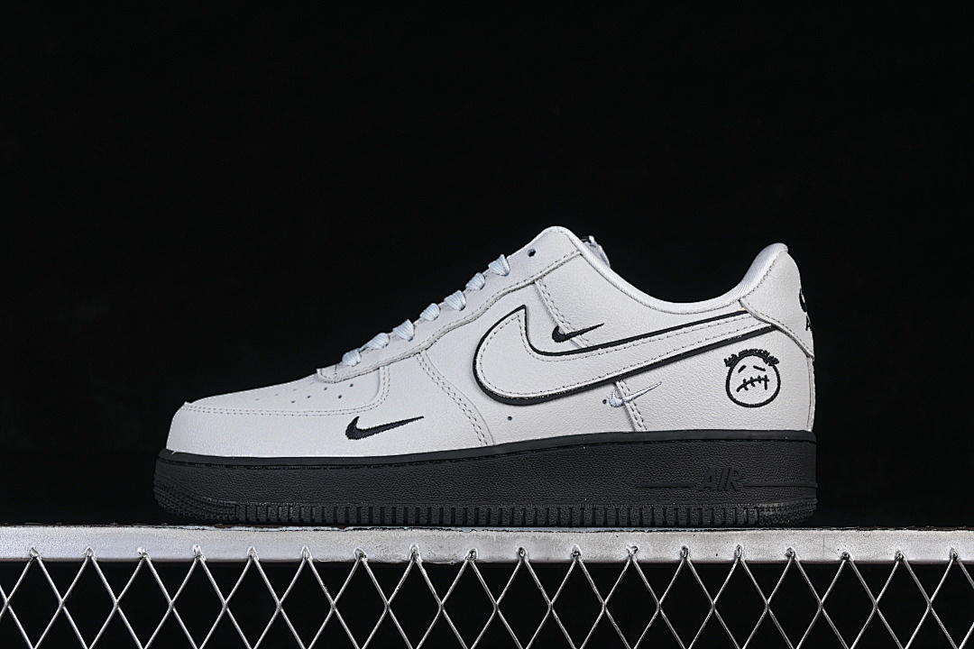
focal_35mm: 75
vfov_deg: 18.2
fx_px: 2029
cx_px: 487
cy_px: 324
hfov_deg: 27.0
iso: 160
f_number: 8
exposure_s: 1/80
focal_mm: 50
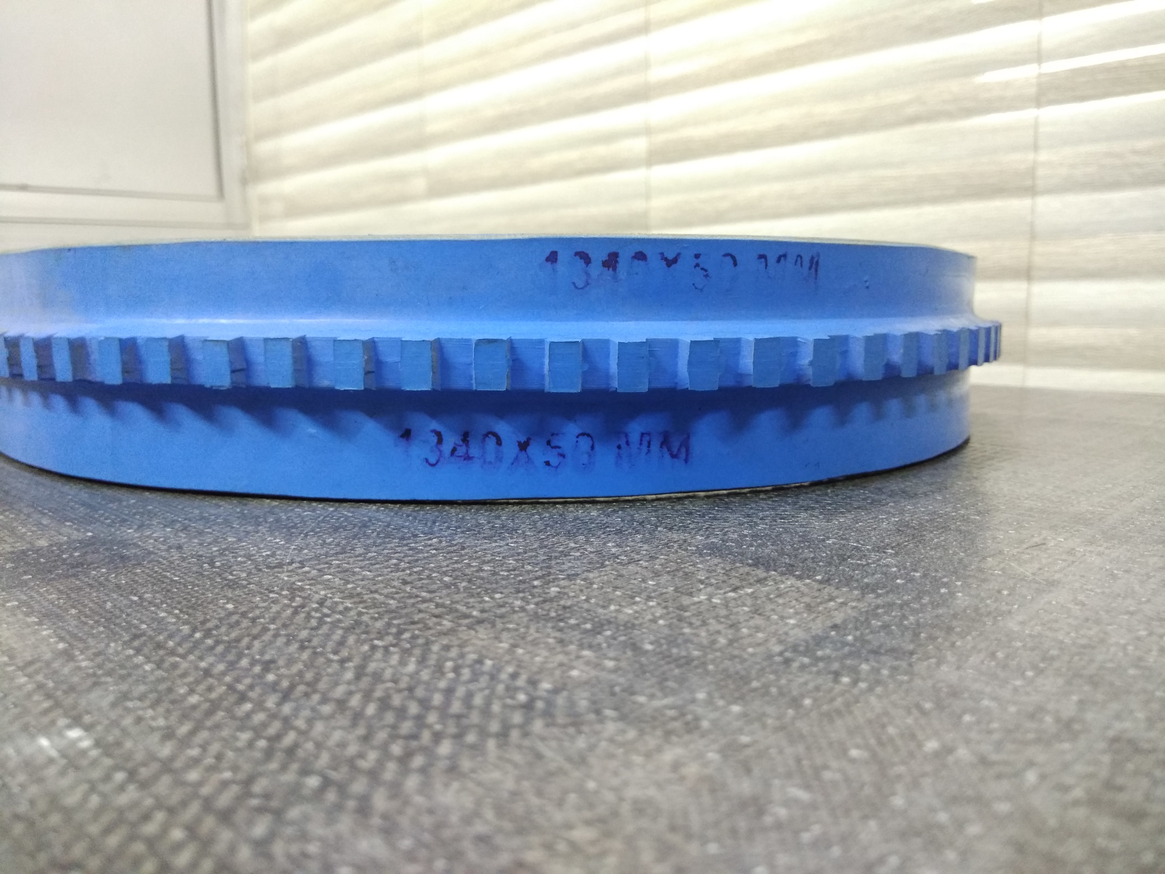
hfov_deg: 79.0
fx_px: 707
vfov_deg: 63.4
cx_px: 582
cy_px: 437
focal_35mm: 21
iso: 640
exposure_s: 1/17
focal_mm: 3.57
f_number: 2
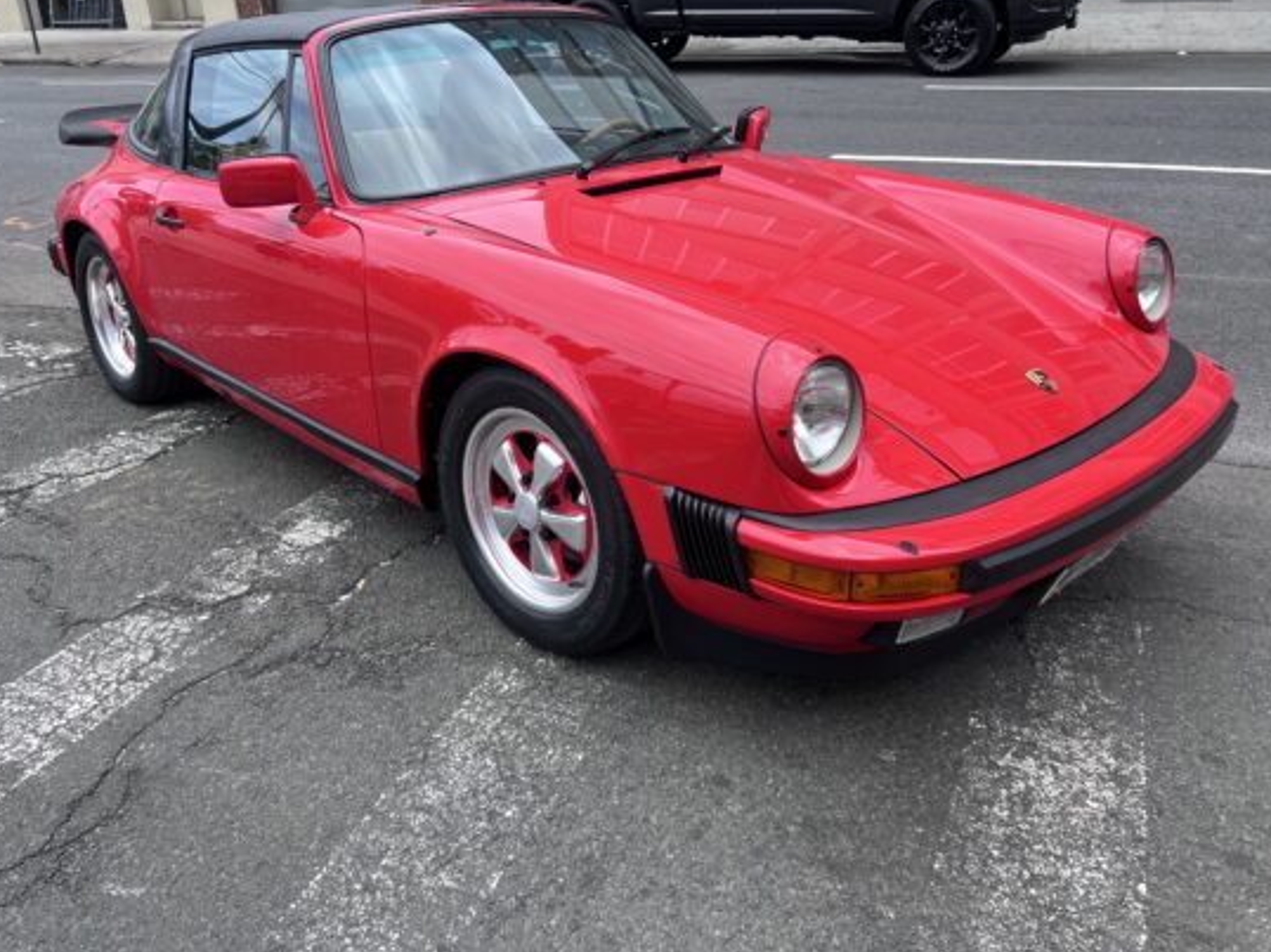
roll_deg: +3.0
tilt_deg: -25.4
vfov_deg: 48.1
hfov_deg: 61.6
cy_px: 430
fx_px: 1064
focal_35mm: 29
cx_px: 600
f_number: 1.5
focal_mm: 5.7
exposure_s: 1/1100
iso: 50
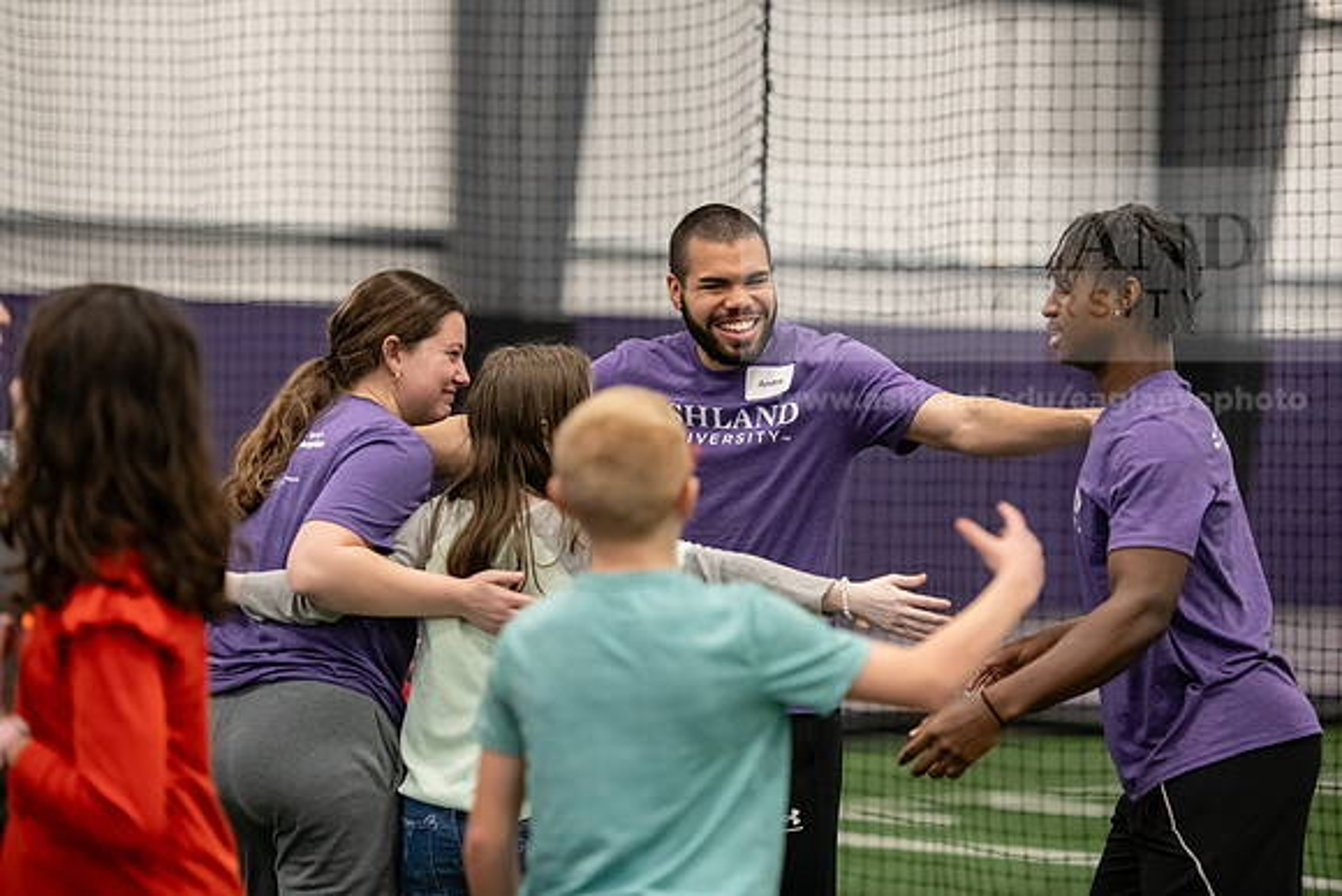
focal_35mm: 140
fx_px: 5220
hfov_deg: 14.7
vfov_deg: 9.8
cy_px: 448
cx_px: 671
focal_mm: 140
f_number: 3.2
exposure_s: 1/320
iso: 4000
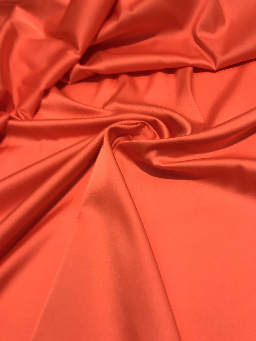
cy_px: 170
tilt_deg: -56.5
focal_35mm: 28
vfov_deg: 63.4
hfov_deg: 49.7
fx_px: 276
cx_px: 128
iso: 25
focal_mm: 3.99
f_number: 1.8
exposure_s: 1/50
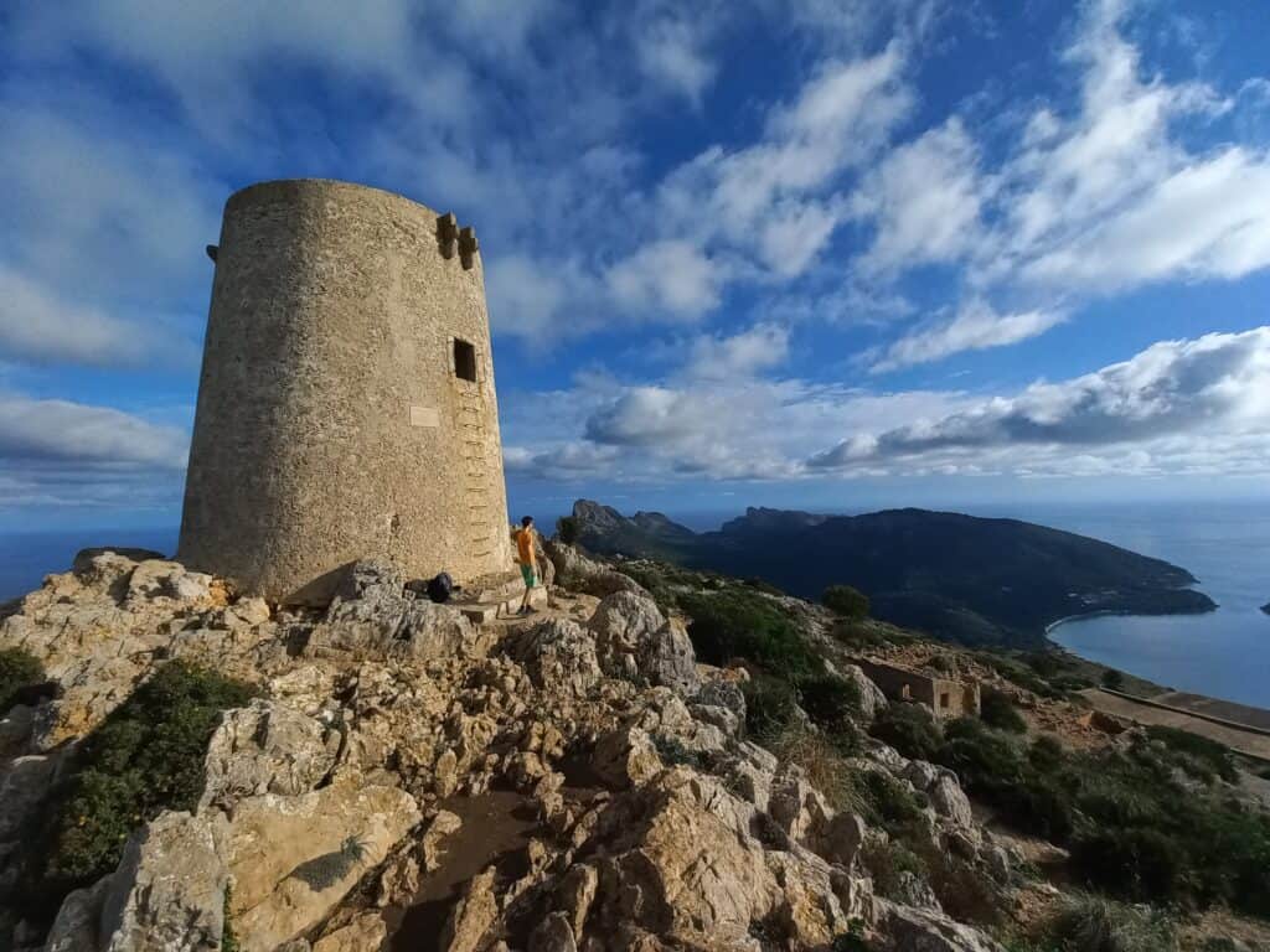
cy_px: 476
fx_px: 477
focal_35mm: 13
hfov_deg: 106.2
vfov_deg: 89.9
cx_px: 635
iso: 40
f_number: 2.2
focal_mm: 1.42
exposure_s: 1/2801
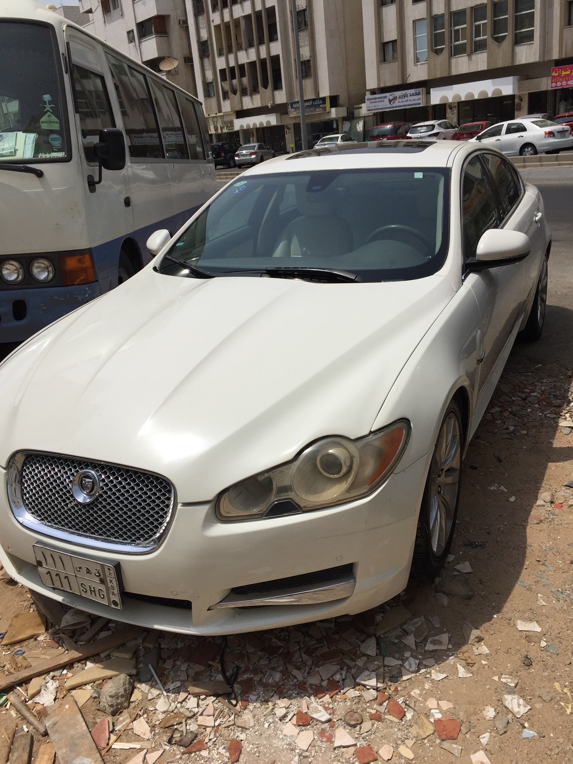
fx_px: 640
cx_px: 286
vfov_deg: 61.7
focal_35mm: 29
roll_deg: +4.8
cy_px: 382
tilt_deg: -20.2
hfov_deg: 48.2
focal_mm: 4.15
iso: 32
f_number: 2.2
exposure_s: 1/5650
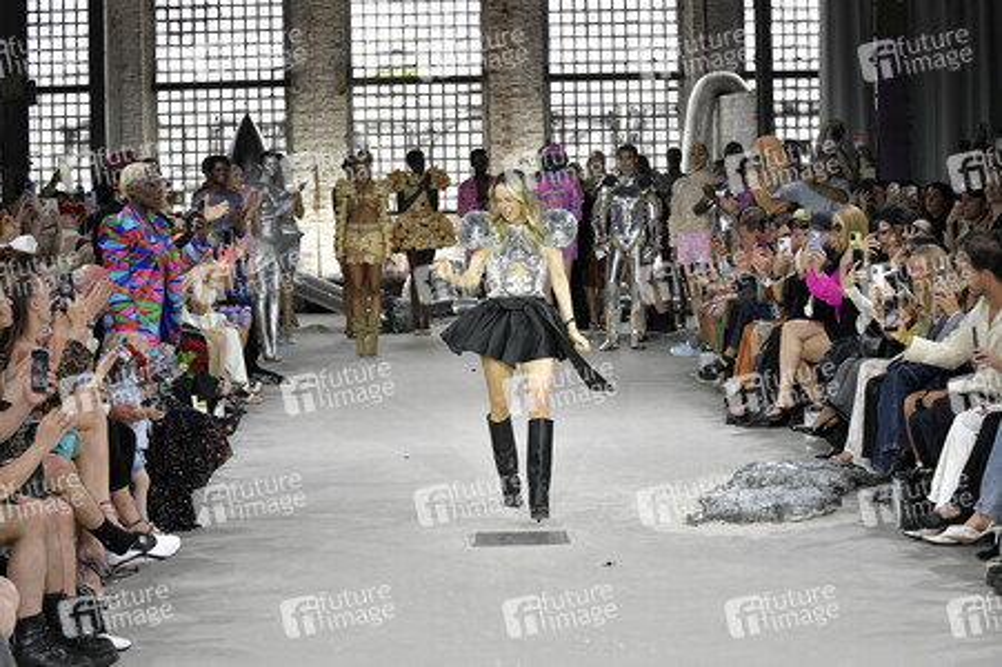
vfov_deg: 15.2
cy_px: 334
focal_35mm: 90
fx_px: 2503
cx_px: 501
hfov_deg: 22.6
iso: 2500
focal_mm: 75
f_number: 6.3
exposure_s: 1/320
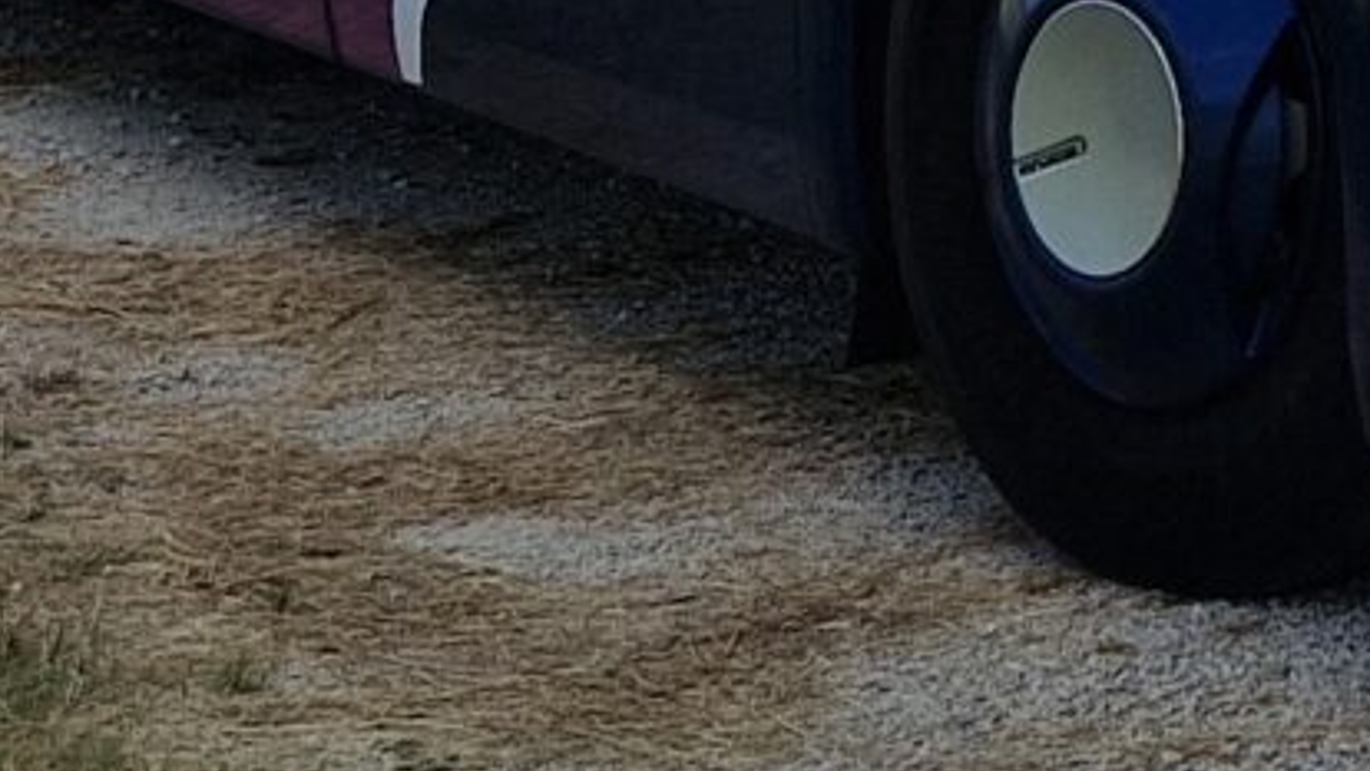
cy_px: -1516
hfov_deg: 12.4
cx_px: 2634
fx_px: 5631
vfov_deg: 7.0
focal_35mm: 155
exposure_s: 1/25641
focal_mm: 5.4
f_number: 1.8
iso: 50
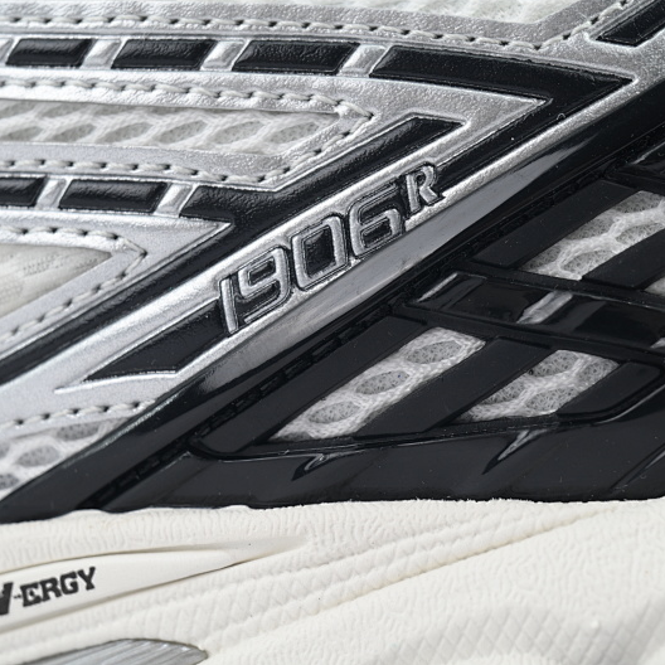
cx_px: 358
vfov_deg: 11.8
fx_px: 3217
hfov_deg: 11.8
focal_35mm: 148
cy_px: 331
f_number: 10
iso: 400
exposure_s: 1/100
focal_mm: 115
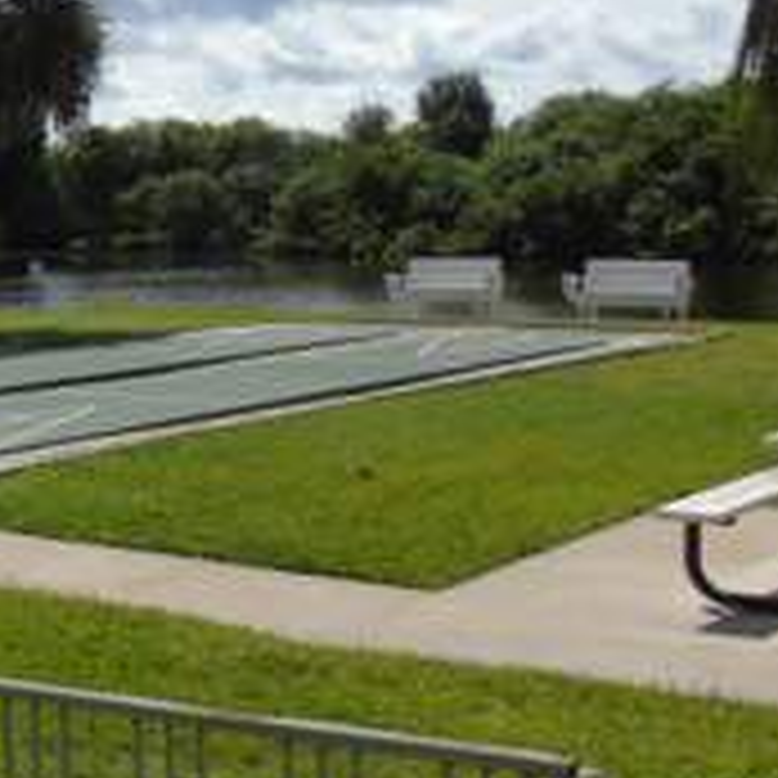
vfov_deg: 24.2
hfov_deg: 21.9
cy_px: 281
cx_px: -229
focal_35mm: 71
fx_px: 1805
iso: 80
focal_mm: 5.2
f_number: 4.2
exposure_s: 1/1000
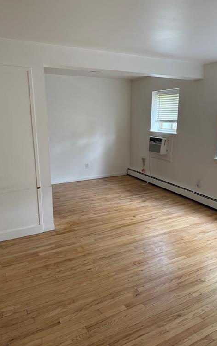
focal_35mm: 26
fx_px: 246
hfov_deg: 47.6
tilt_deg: -14.8
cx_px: 118
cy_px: 174
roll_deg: -1.6
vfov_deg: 70.4
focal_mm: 6.76
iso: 200
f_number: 1.78
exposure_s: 1/87
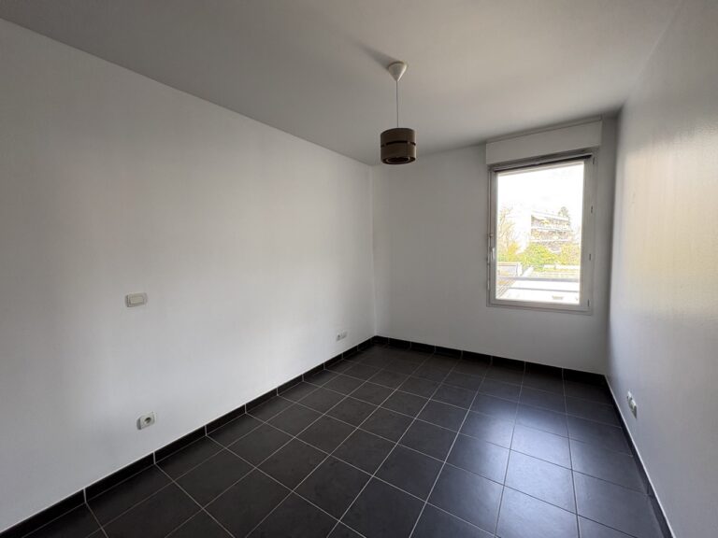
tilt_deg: -2.8
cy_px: 269
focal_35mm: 14
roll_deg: +1.3
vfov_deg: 85.7
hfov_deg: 102.1
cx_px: 359
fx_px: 290
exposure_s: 1/99
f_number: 2.2
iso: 125
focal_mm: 2.22
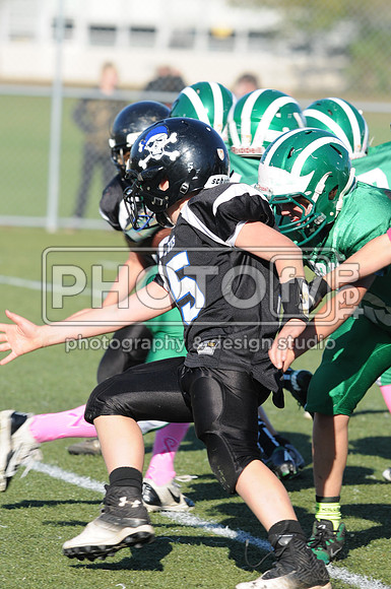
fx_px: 7353
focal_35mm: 450
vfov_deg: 4.6
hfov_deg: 3.0
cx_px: 196
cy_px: 294
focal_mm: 300
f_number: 7.1
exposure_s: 1/500
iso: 200
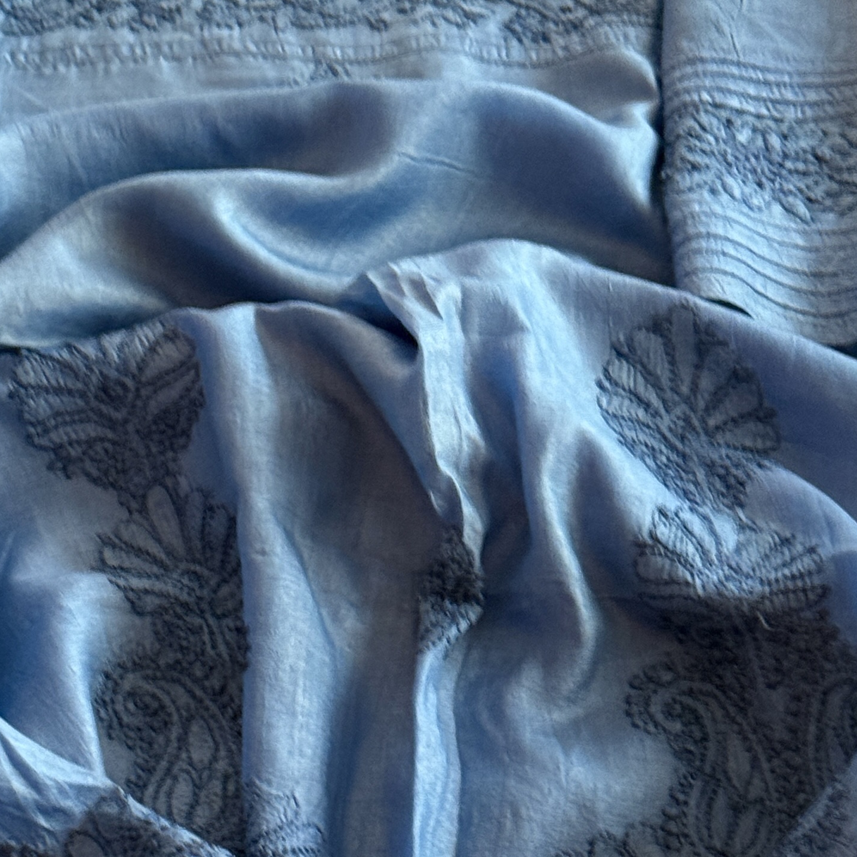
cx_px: 274
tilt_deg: -53.9
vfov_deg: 21.5
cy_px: 646
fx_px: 2241
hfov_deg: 21.6
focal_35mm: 80
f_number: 1.78
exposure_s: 1/40
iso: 320
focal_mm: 6.76
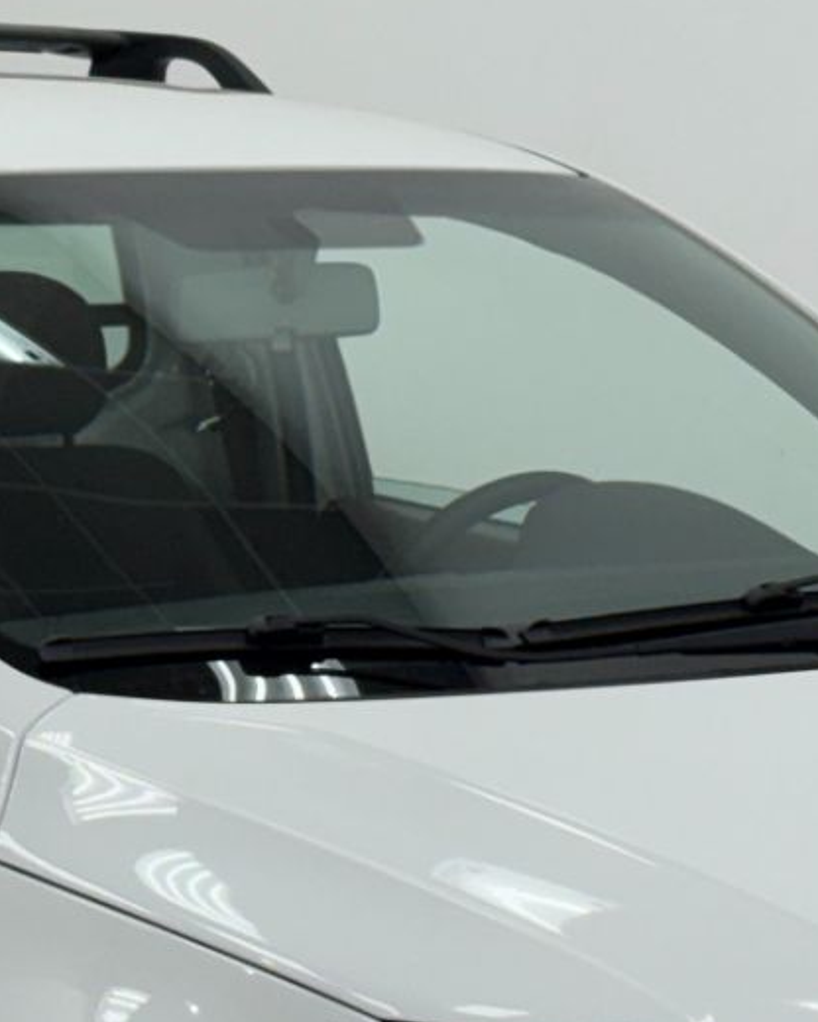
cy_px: 983
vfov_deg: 11.1
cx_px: 214
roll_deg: +0.0
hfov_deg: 8.9
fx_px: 5235
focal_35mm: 173
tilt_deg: -9.1
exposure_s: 1/154
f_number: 1.78
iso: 80
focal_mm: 6.76
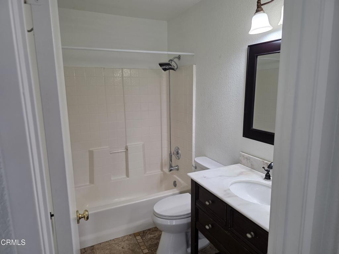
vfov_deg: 58.9
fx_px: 225
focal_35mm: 23
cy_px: 127
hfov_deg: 73.9
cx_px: 170
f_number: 1.7
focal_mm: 6.3
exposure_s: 1/120
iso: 160
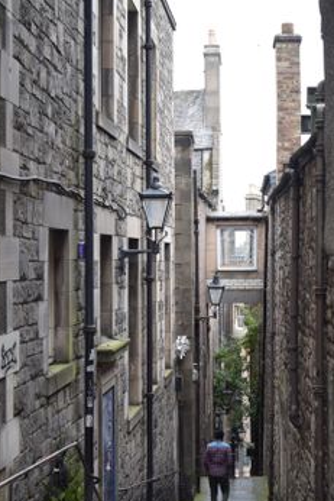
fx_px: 1081
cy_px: 278
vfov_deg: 26.0
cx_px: 204
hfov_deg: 17.5
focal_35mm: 78
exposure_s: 1/160
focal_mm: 35
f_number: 6.3
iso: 400
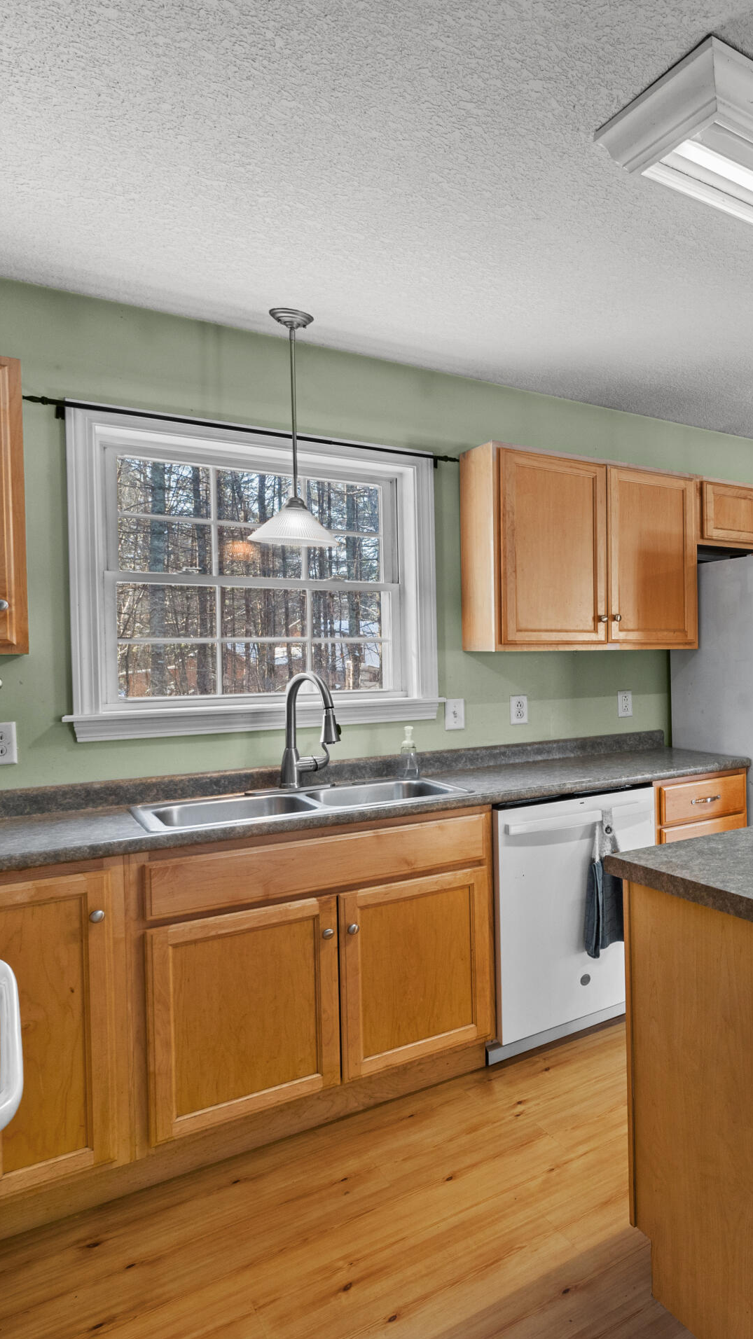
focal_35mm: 23
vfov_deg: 78.7
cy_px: 656
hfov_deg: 41.4
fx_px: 817
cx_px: 792
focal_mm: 14
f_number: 7.1
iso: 800
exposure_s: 1/8
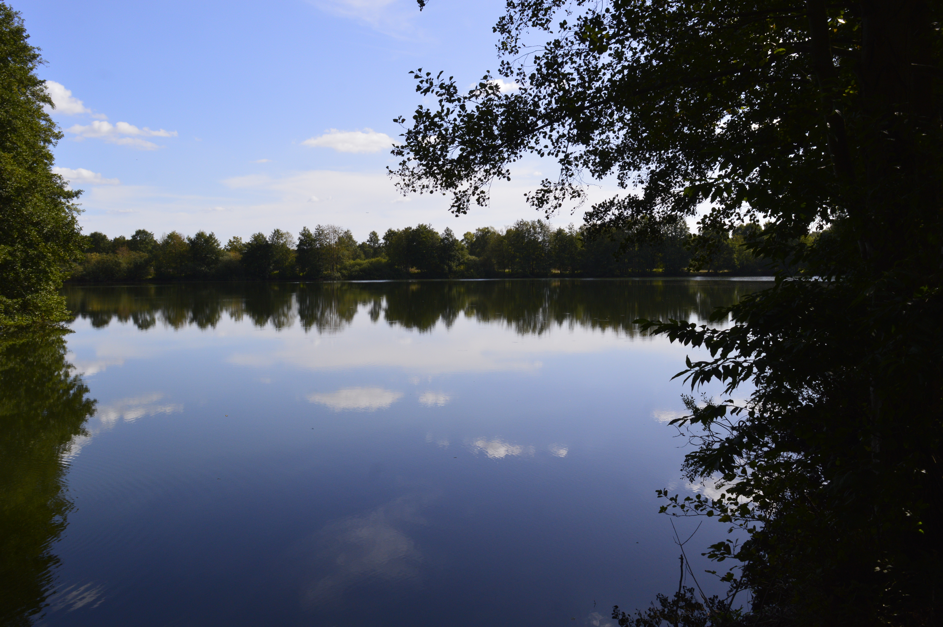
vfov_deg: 41.6
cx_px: 472
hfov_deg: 59.5
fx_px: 824
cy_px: 314
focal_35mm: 32
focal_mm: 21
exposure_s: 1/500
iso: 360
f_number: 11
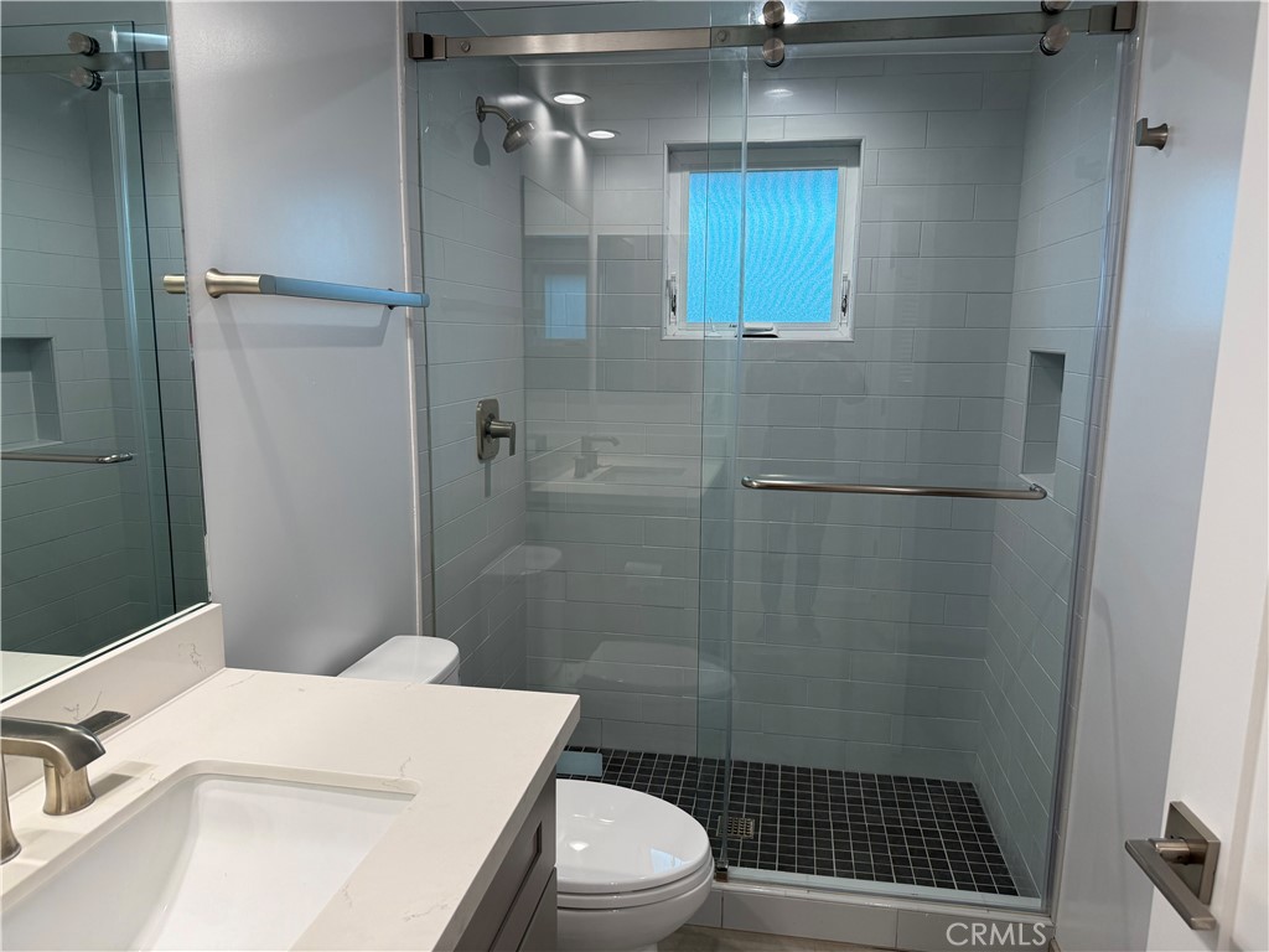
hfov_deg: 71.6
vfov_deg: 56.8
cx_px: 634
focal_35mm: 24
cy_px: 476
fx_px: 880
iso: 100
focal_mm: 6.76
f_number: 1.78
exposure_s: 1/120
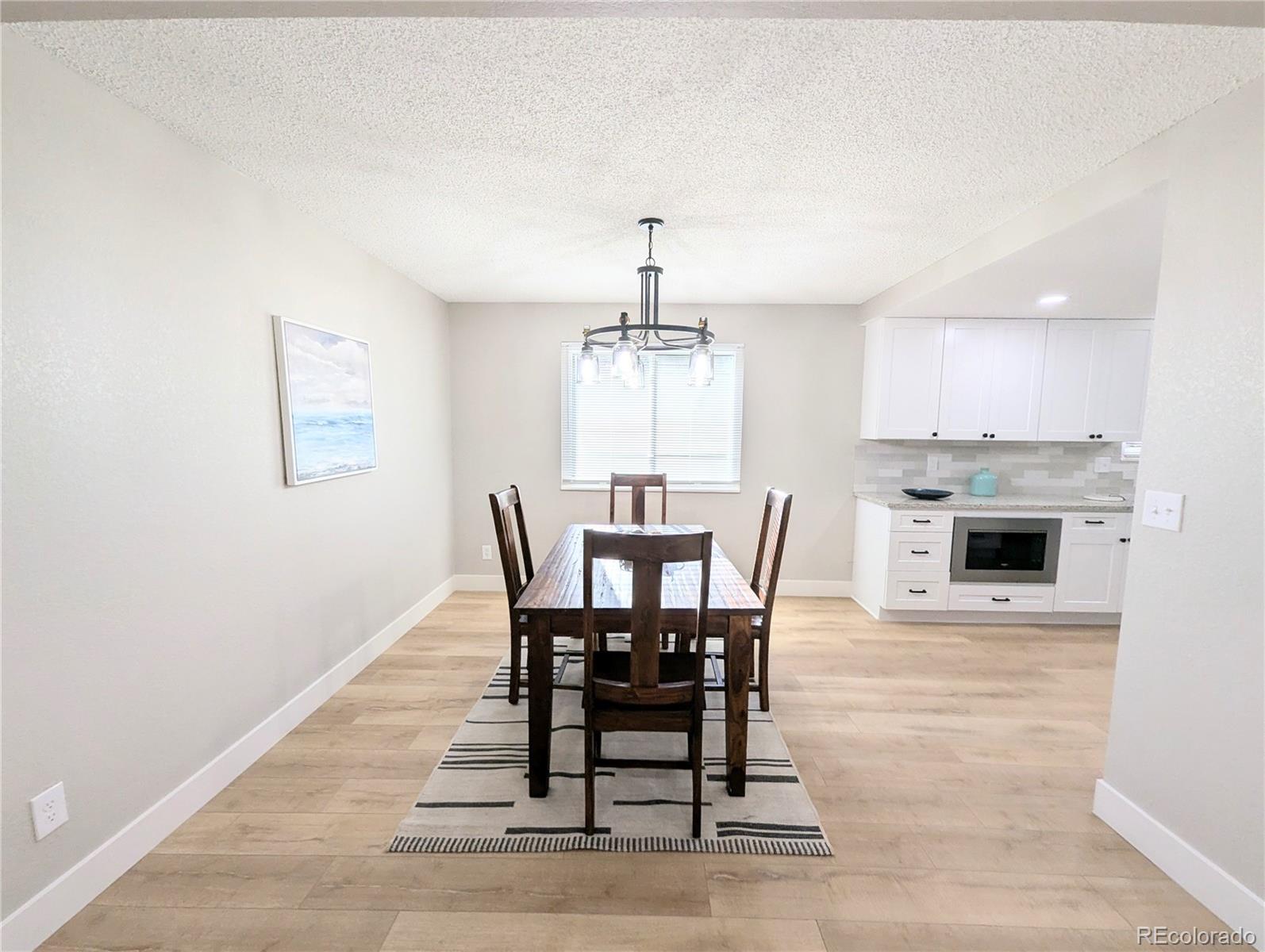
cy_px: 476
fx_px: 476
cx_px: 632
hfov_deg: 106.1
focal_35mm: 13
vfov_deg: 90.1
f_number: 2.2
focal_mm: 1.95
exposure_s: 1/203
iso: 47
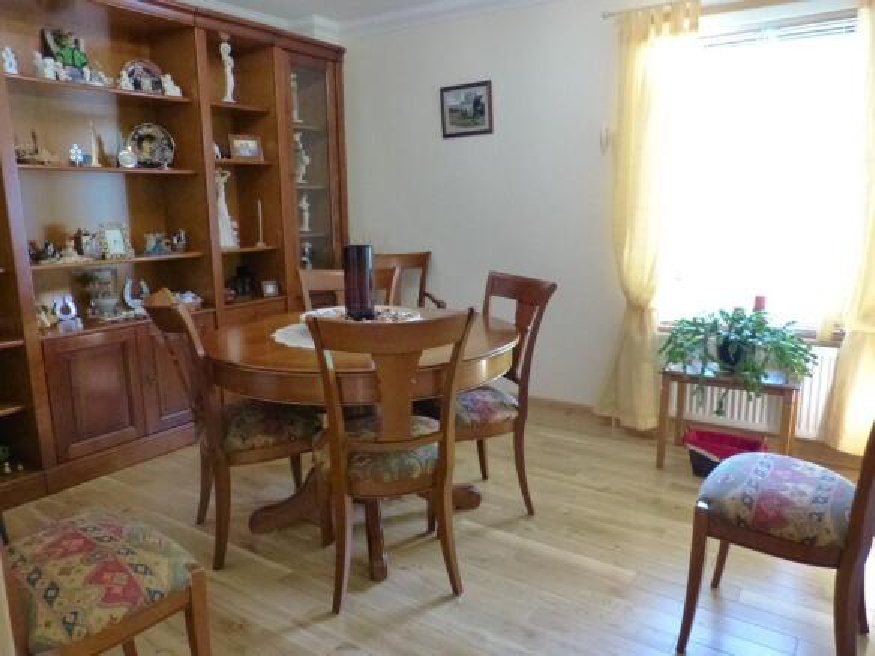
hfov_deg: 69.4
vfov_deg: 54.9
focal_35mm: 25
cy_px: 328
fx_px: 632
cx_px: 438
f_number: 2.8
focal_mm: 4.5
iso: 800
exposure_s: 1/30
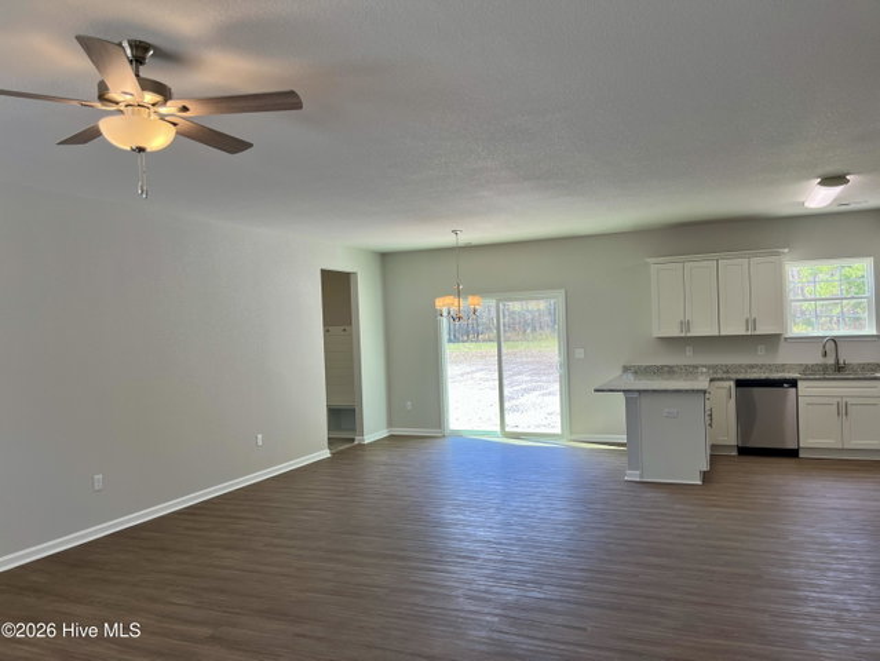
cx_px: 440
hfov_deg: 67.3
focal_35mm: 26
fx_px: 661
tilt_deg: -0.9
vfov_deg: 53.1
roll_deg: +1.6
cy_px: 330
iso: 50
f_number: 1.6
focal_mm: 5.1
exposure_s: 1/164
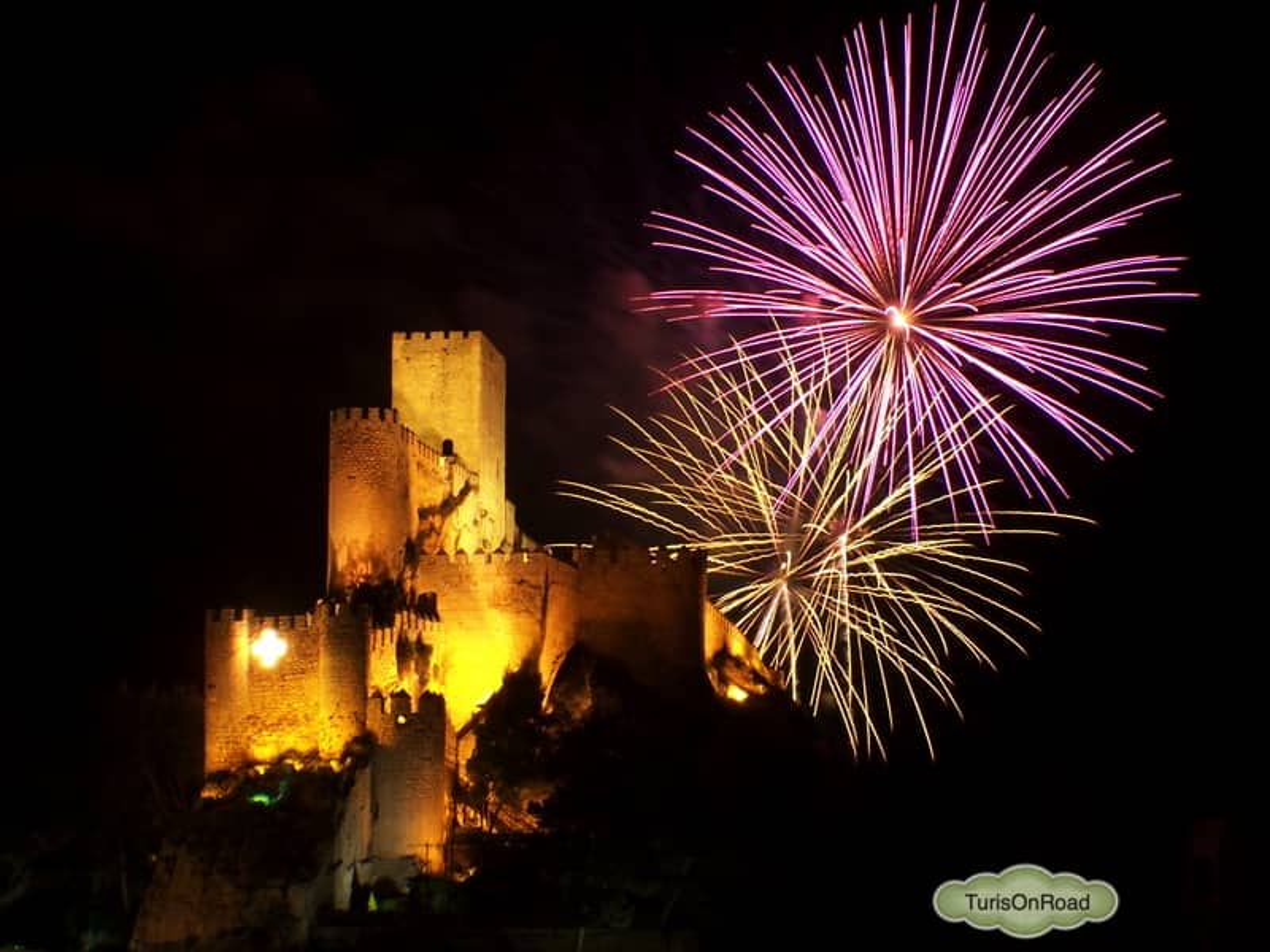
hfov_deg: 16.8
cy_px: 476
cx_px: 635
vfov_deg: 12.7
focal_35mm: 117
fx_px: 4293
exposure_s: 2
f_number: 5.6
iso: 80
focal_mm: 19.4
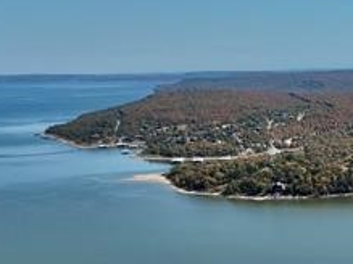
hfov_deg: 24.6
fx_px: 713
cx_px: 443
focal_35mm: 70
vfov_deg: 19.4
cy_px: 340
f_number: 2.8
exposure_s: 1/2000
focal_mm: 12.29
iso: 140
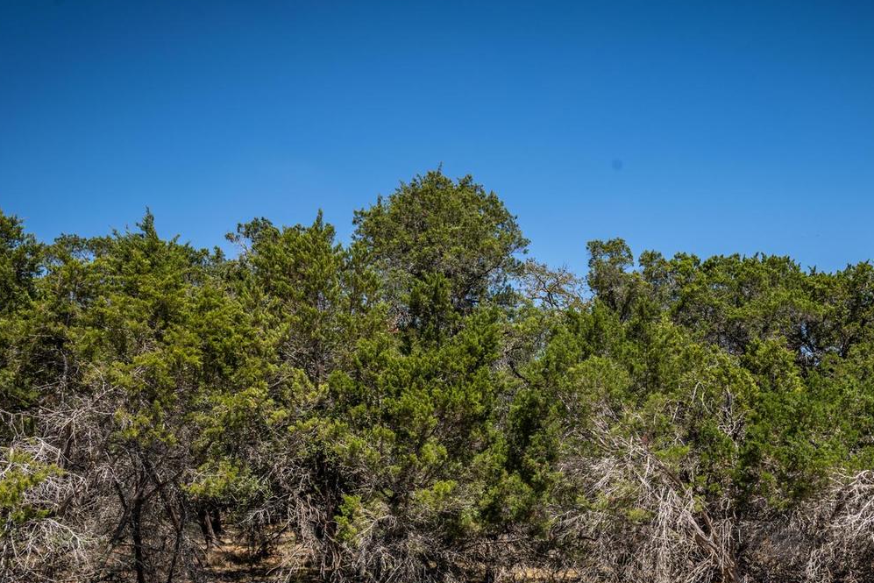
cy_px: 437
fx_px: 947
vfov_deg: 33.5
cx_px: 529
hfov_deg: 49.2
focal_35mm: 39
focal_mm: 24
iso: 100
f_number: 11
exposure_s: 1/160
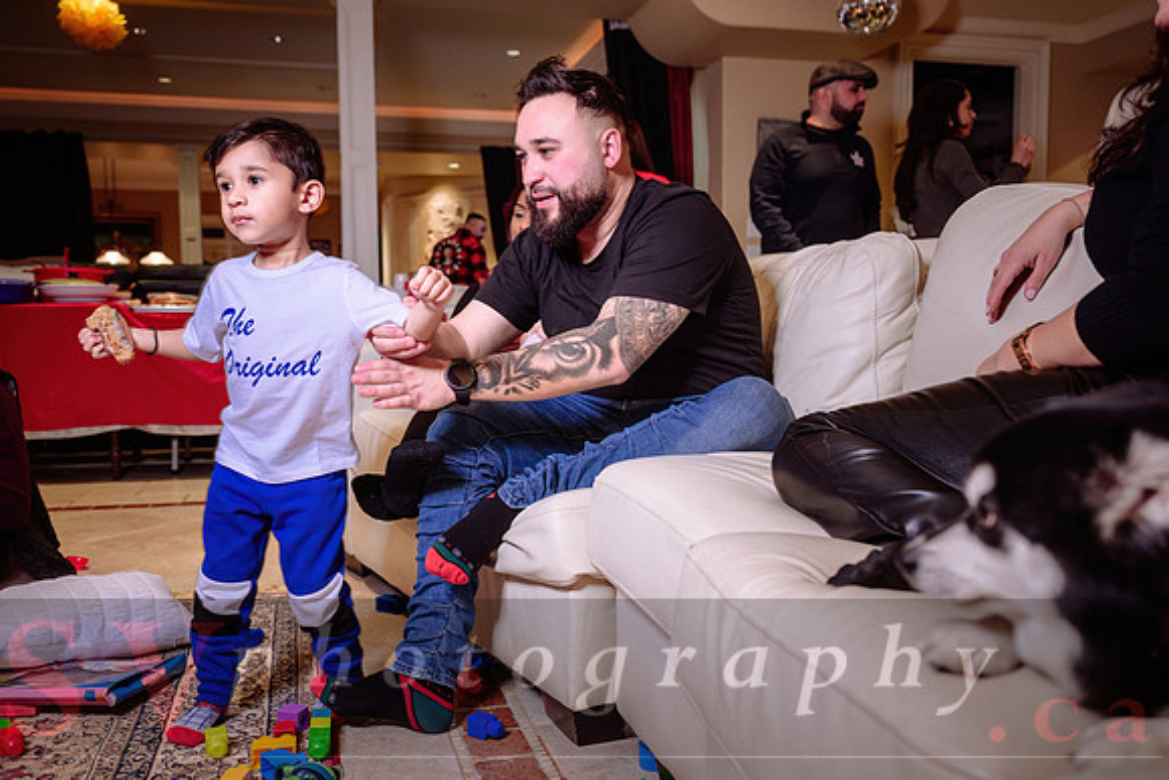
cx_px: 554
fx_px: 1008
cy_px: 410
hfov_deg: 60.2
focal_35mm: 31
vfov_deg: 42.3
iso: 500
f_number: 4
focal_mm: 29.5
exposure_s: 1/60
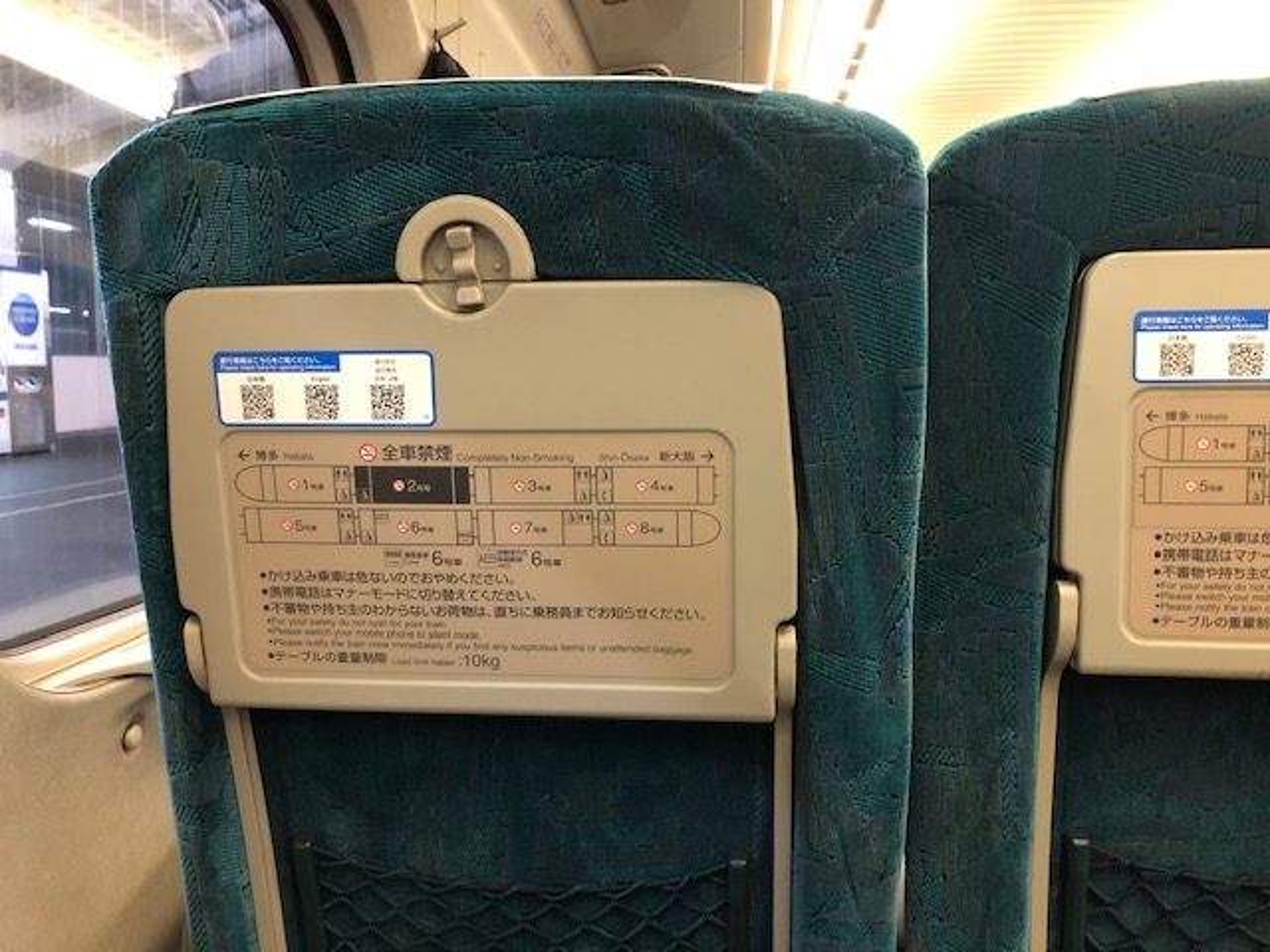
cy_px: 476
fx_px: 1027
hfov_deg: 63.4
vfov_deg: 49.7
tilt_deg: -5.9
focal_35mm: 28
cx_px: 635
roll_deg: +0.4
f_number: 1.8
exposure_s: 1/7
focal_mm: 3.99
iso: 100
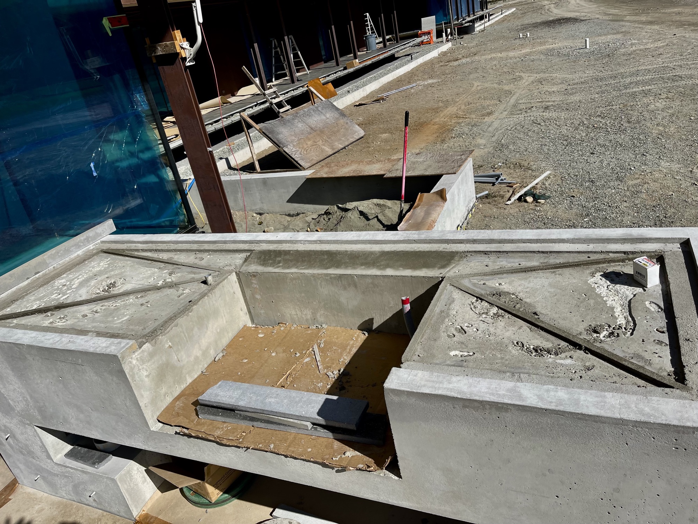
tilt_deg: -24.1
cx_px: 349
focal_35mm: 26
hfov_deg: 67.3
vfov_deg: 53.1
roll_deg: +11.9
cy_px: 262
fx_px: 524
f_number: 1.6
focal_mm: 5.1
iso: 32
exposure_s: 1/5917
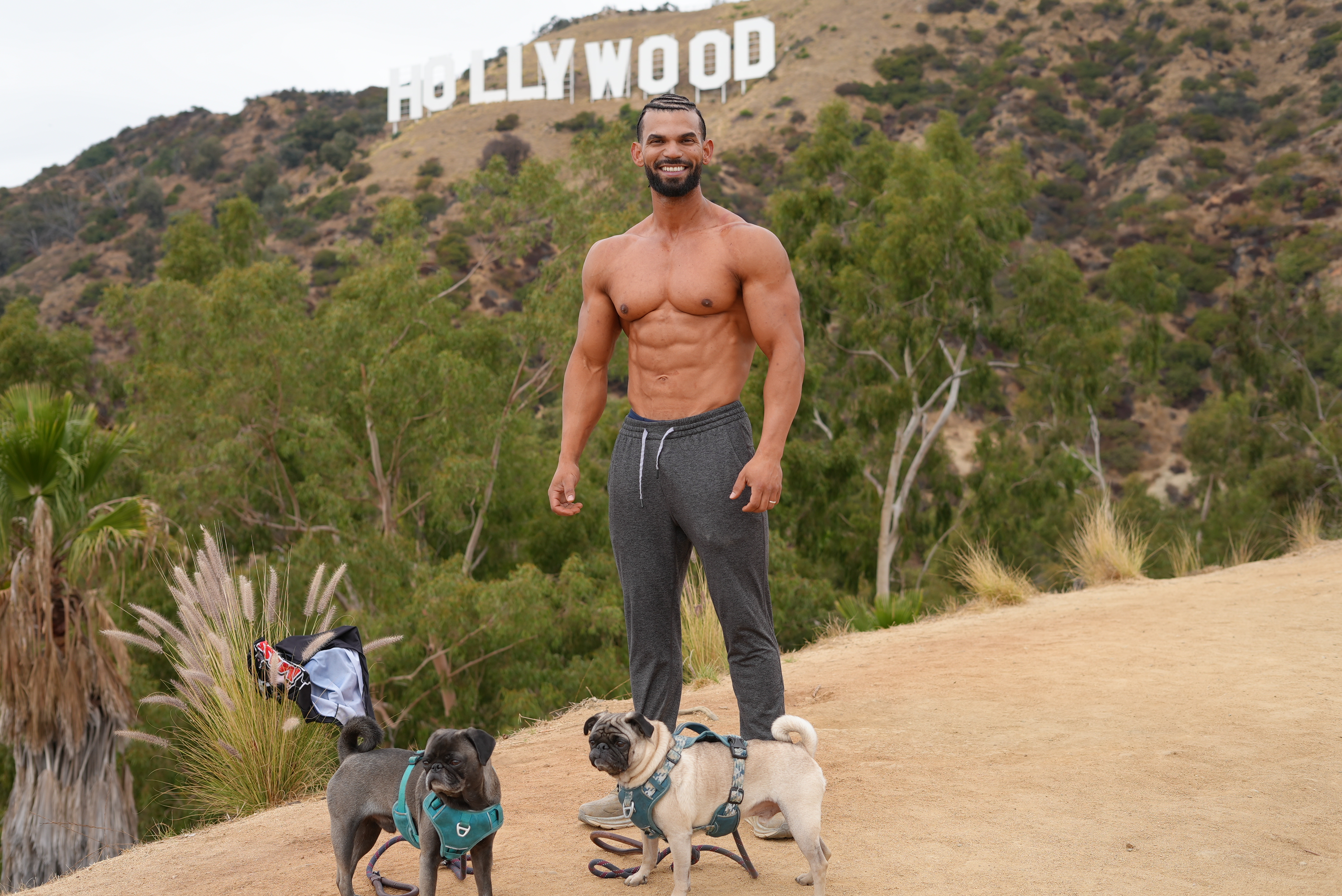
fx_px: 1865
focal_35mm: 50
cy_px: 448
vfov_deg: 27.0
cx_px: 671
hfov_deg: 39.6
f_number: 4
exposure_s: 1/200
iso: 80
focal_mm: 50
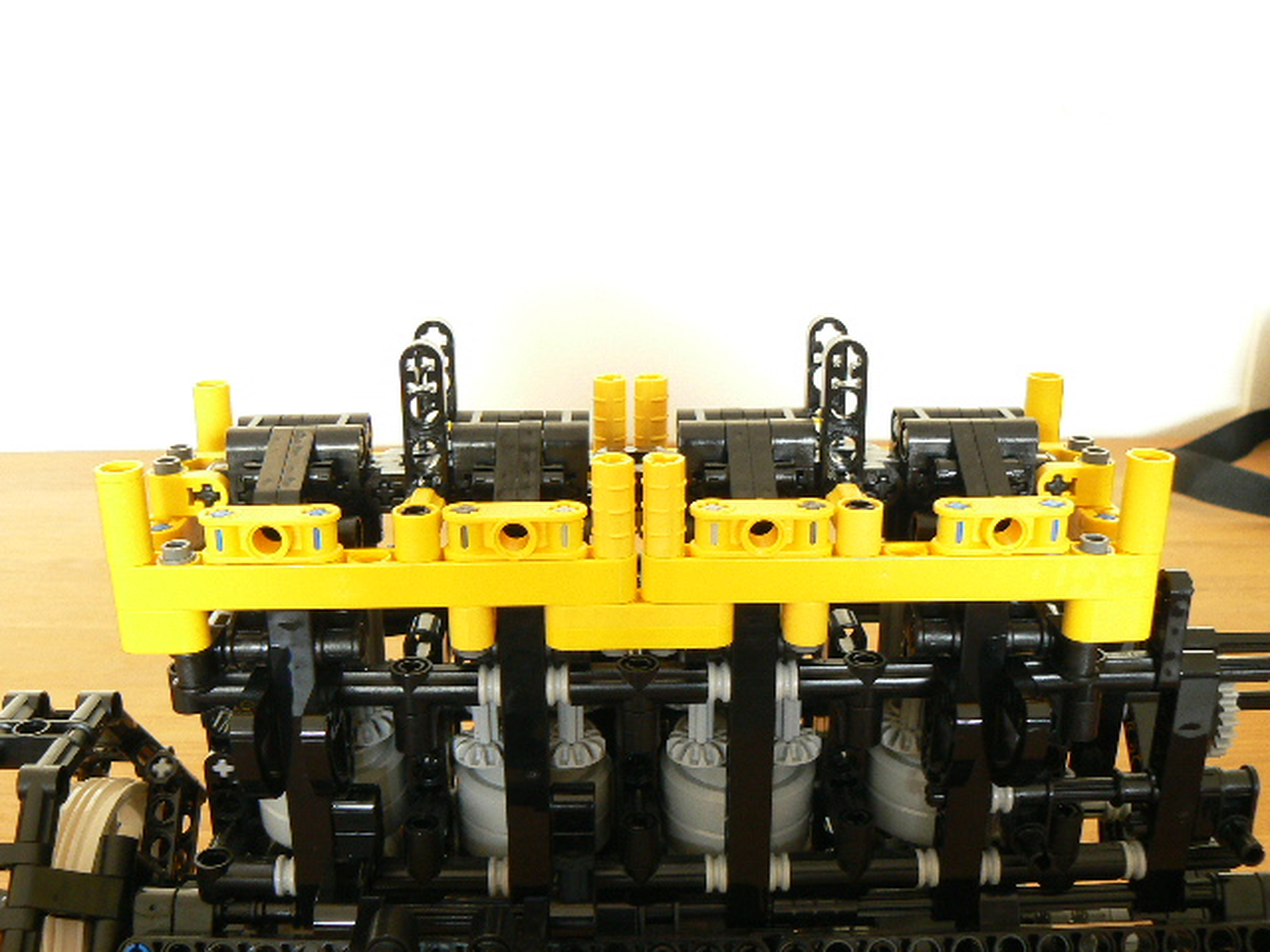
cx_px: 635
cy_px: 476
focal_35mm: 36
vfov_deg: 39.7
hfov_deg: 51.4
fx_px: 1321
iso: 100
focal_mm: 6
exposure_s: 1/1.3
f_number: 4
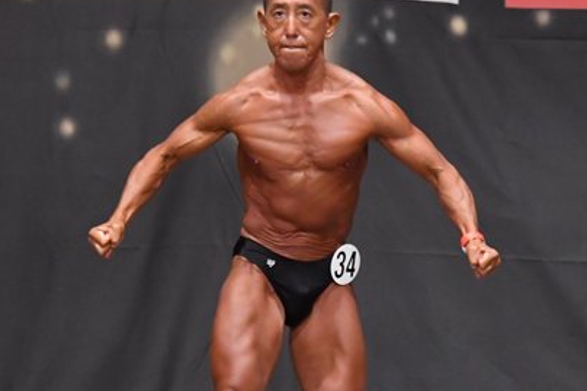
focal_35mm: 432
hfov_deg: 4.8
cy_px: 267
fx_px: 7041
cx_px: 291
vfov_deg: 3.2
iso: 6400
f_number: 5.6
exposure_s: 1/400
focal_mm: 150
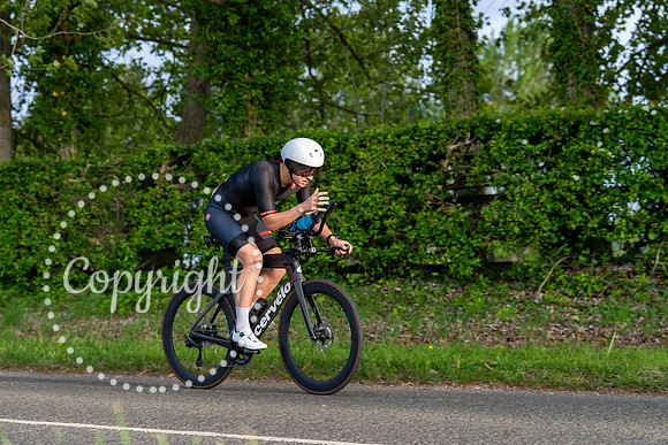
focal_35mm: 86
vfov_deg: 15.9
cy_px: 222
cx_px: 334
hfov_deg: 23.6
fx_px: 1596
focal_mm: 86
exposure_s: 1/800
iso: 1250
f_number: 4
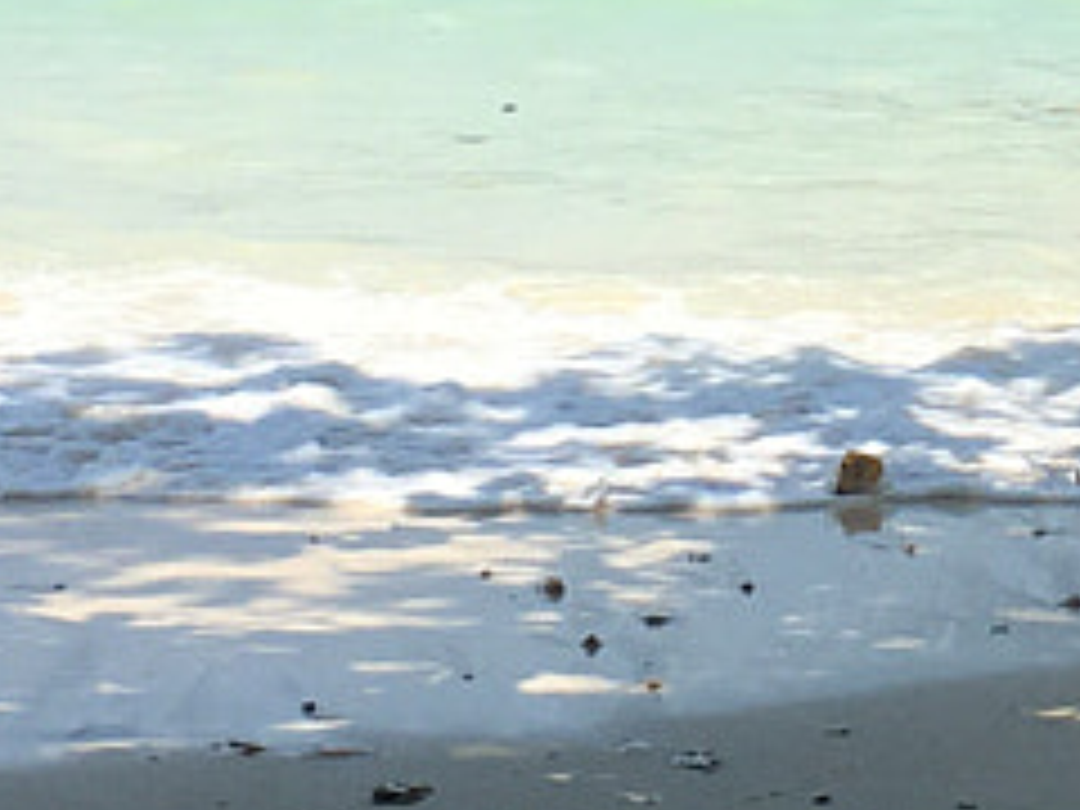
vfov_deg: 7.6
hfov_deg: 10.2
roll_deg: -1.0
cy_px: -315
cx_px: 914
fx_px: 6021
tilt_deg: -3.1
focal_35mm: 193
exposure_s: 1/1603
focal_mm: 4.15
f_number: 2.2
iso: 25
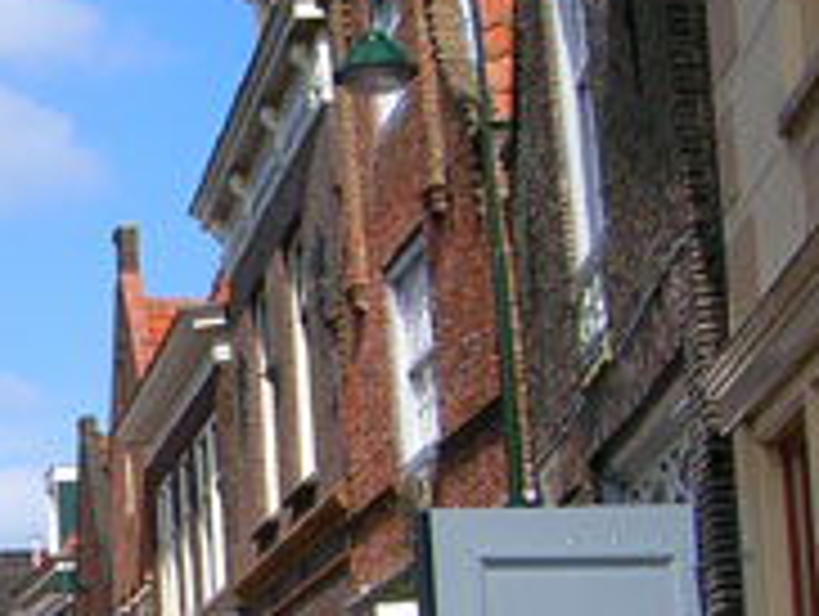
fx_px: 1990
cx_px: -148
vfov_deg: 17.6
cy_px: 369
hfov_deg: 21.7
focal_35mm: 84
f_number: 4.9
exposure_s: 1/455
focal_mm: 5.7
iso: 50
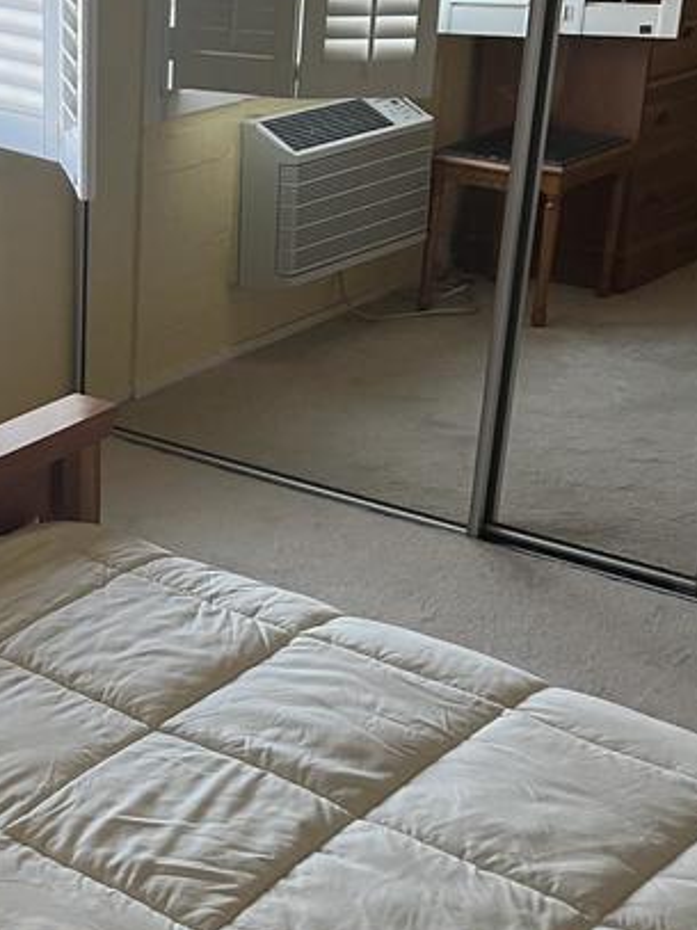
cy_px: 551
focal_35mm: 69
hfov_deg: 20.6
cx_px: -7
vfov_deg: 28.1
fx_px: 1853
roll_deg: +1.1
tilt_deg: -25.5
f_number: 1.5
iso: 250
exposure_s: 1/60
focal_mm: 5.7
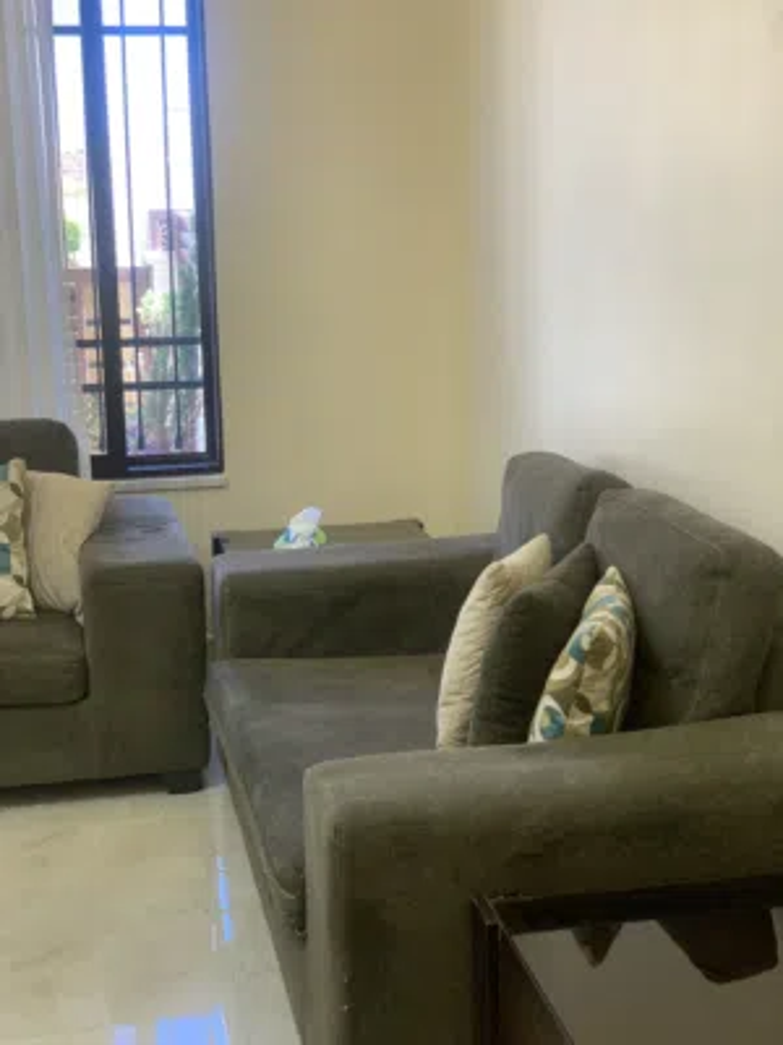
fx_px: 1568
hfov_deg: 28.0
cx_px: 392
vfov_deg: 36.8
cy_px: 522
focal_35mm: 52
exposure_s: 1/100
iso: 80
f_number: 2.4
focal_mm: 6
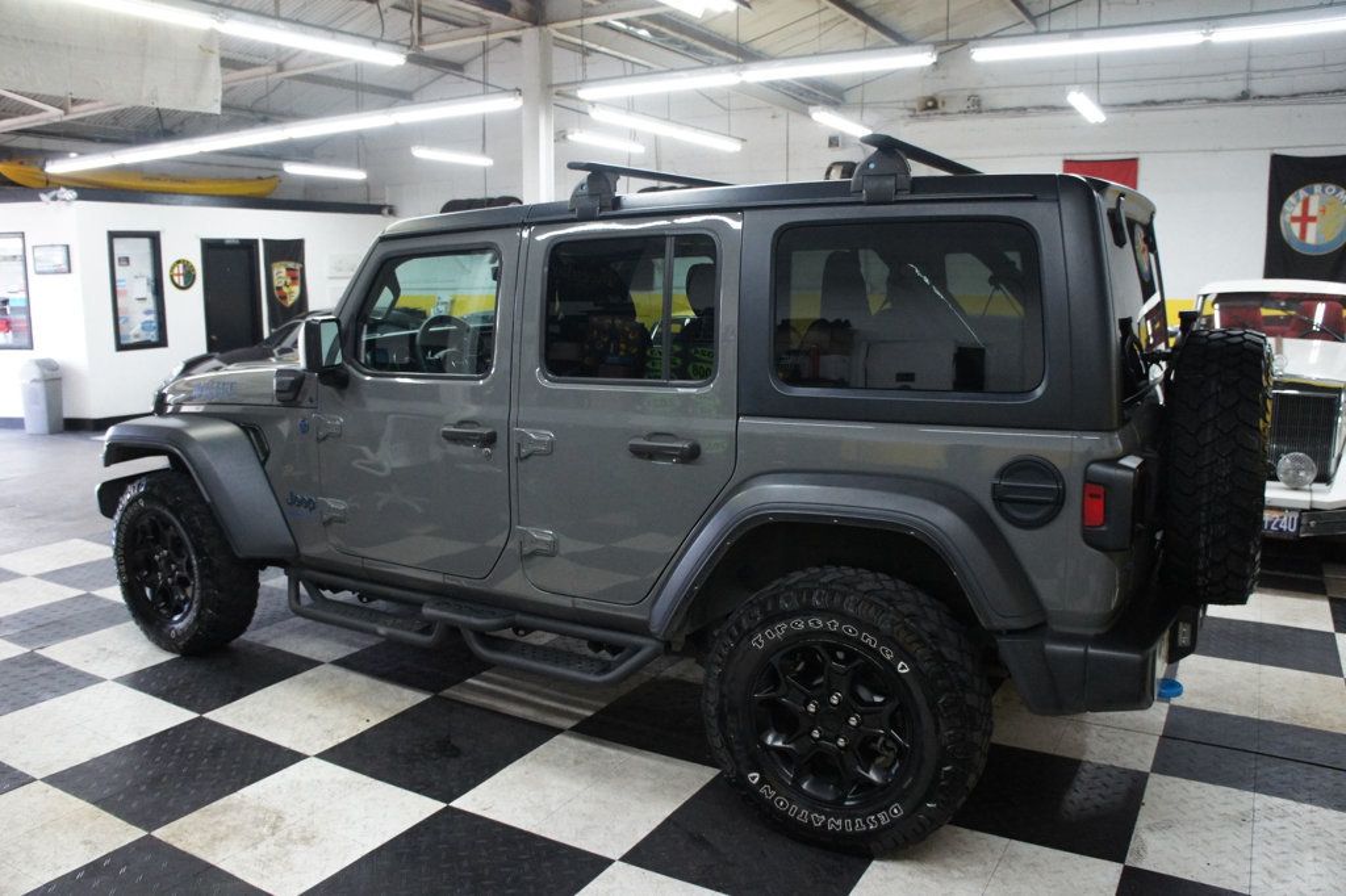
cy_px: 448
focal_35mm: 27
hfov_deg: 67.4
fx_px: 1009
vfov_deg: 47.9
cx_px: 673
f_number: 3.5
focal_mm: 18
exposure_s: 1/125
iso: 1600
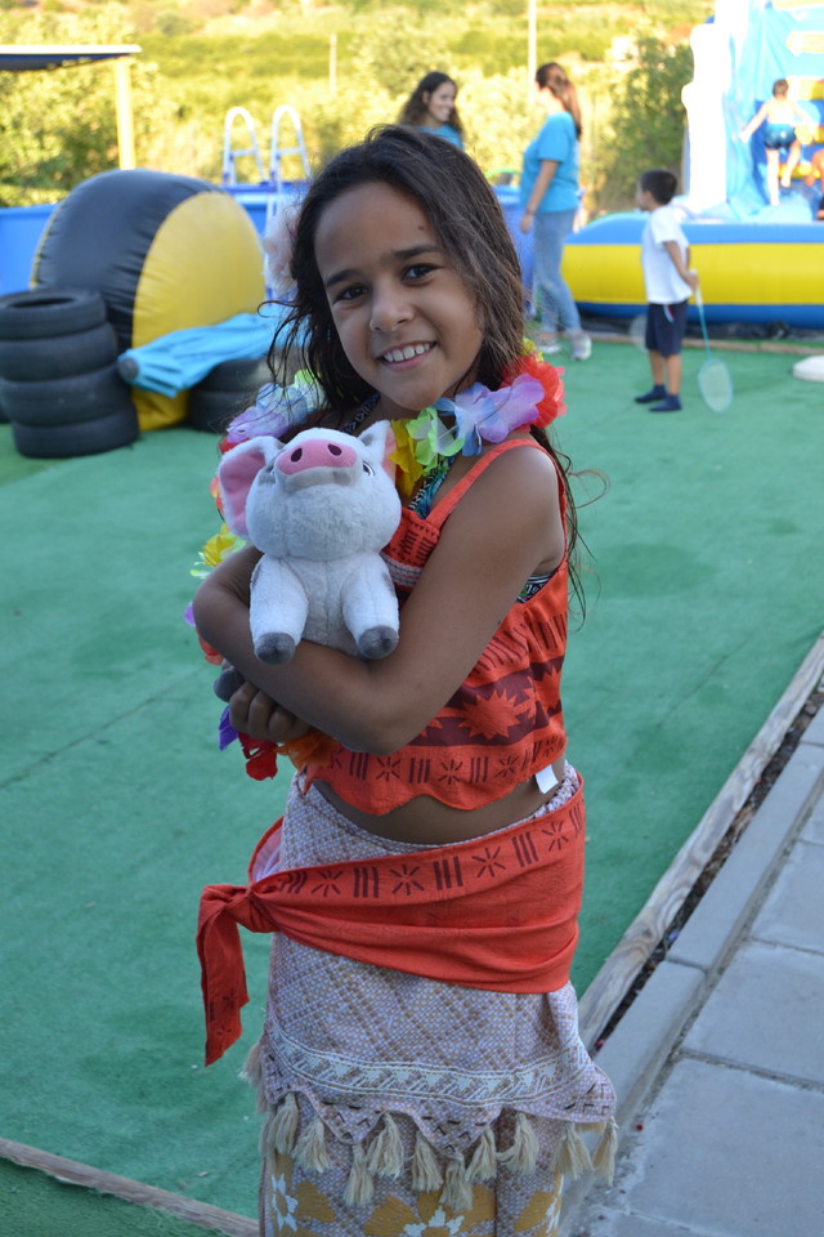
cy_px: 618
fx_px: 1596
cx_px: 412
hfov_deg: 28.9
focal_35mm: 46
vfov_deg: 42.3
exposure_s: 1/125
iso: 220
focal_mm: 31
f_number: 5.6
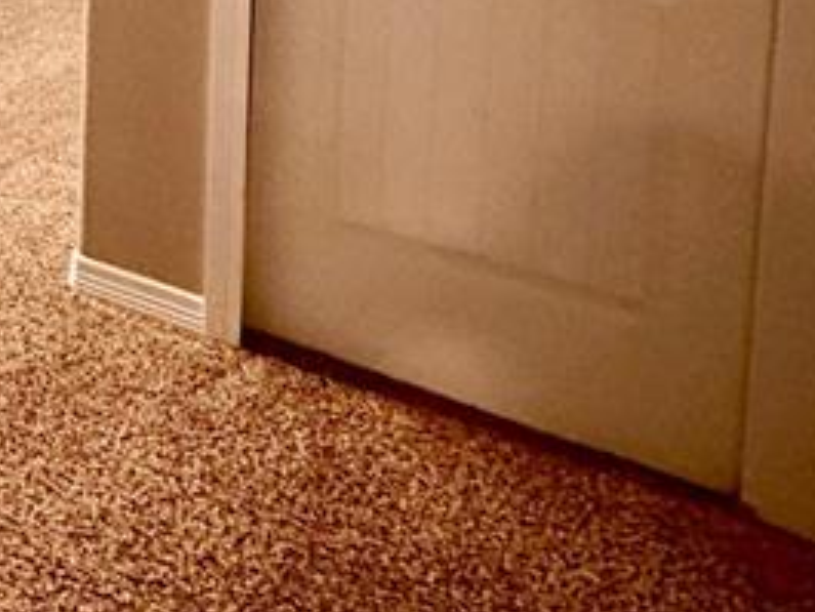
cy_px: -263
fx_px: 1272
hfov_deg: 28.0
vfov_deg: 22.8
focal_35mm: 54
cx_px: -295
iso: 640
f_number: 2.2
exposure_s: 1/60
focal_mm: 2.22
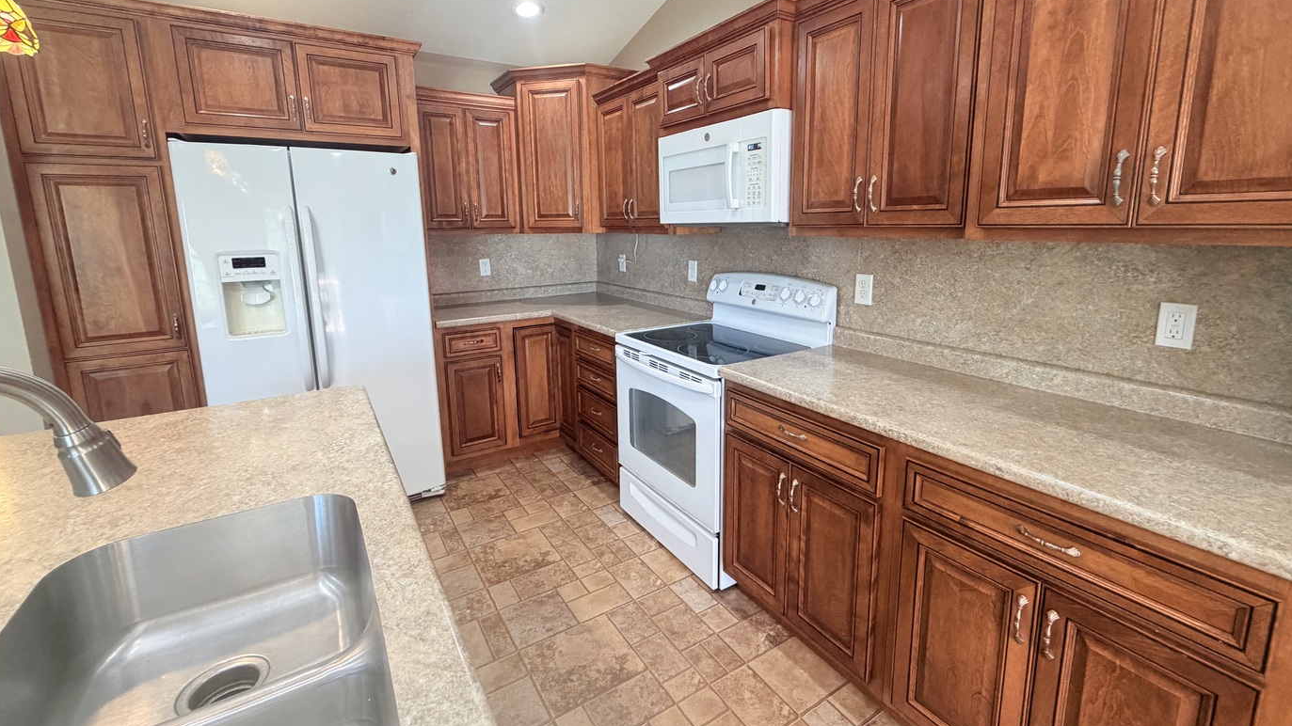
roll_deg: +1.0
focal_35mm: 16
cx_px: 654
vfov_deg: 66.8
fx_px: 548
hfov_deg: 99.4
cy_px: 313
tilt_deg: -9.5
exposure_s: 1/120
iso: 320
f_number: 2.2
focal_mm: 2.22
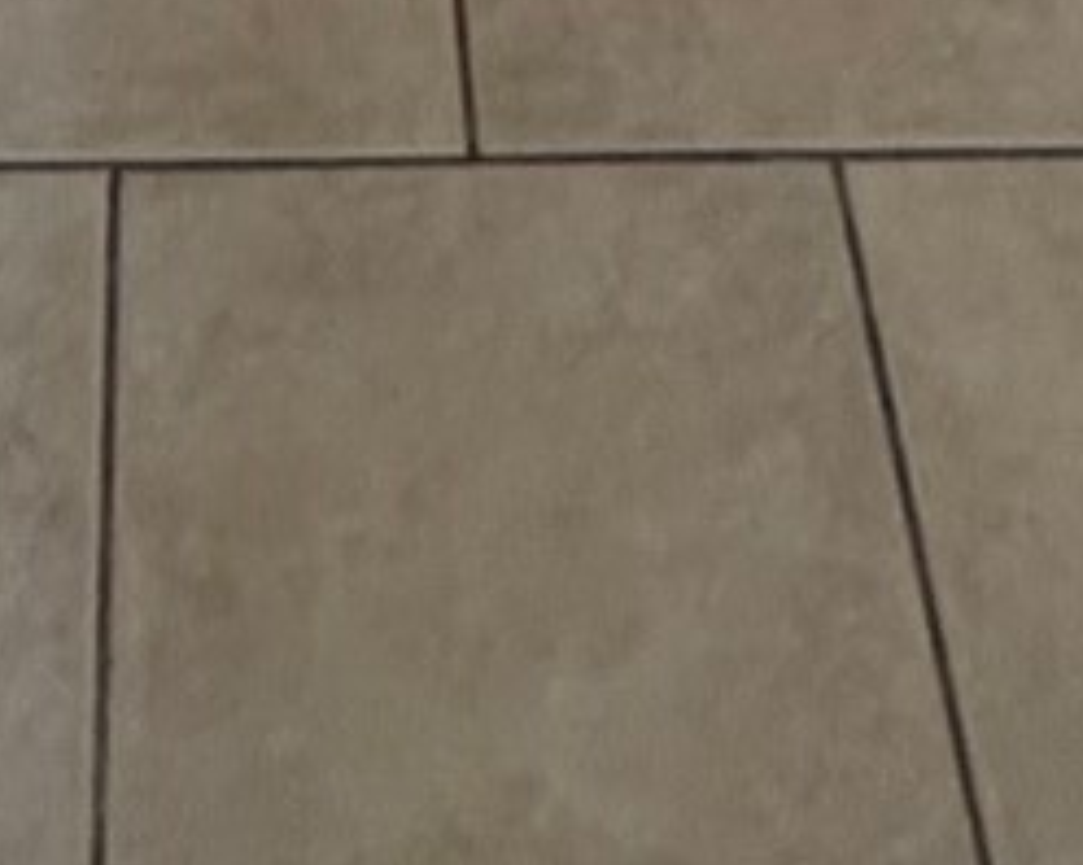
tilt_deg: -2.4
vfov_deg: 8.0
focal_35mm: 113
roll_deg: -1.7
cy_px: -2621
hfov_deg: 17.0
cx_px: 459
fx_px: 3619
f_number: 2.2
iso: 320
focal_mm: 2.22
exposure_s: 1/86
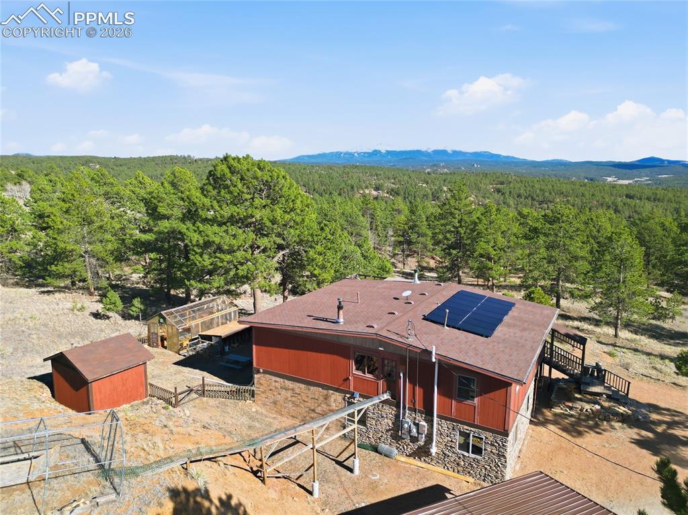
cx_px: 344
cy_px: 258
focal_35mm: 24
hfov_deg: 71.6
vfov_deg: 56.8
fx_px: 477
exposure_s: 1/2500
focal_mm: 6.7
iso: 140
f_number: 1.7
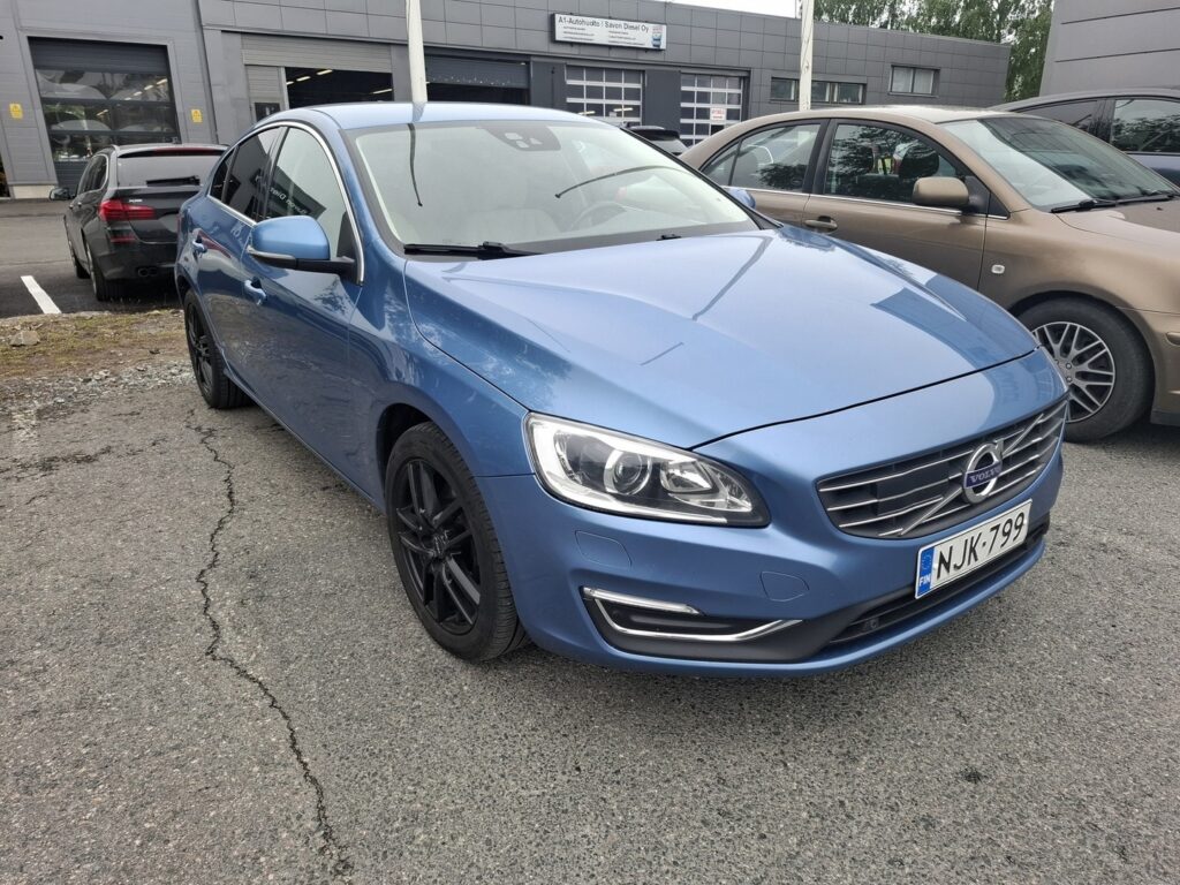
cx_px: 590
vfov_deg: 58.9
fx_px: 784
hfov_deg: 73.9
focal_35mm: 23
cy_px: 442
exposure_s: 1/400
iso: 50
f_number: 1.8
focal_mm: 5.54
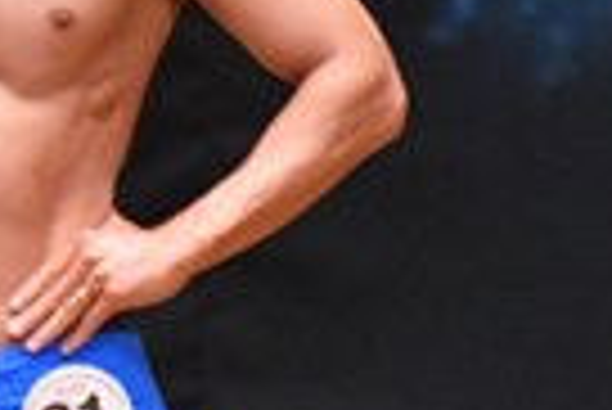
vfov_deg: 0.9
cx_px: 407
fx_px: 26174
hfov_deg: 1.3
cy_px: 487
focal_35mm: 1538
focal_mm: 180
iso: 8000
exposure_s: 1/400
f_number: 5.6
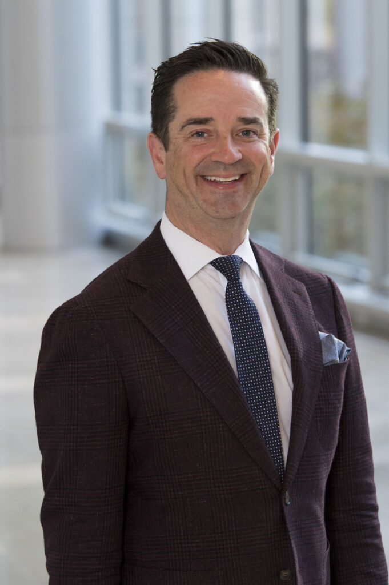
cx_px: 194
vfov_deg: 11.9
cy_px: 292
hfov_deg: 7.9
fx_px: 2800
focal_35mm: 172
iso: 400
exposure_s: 1/20
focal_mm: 115
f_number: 4
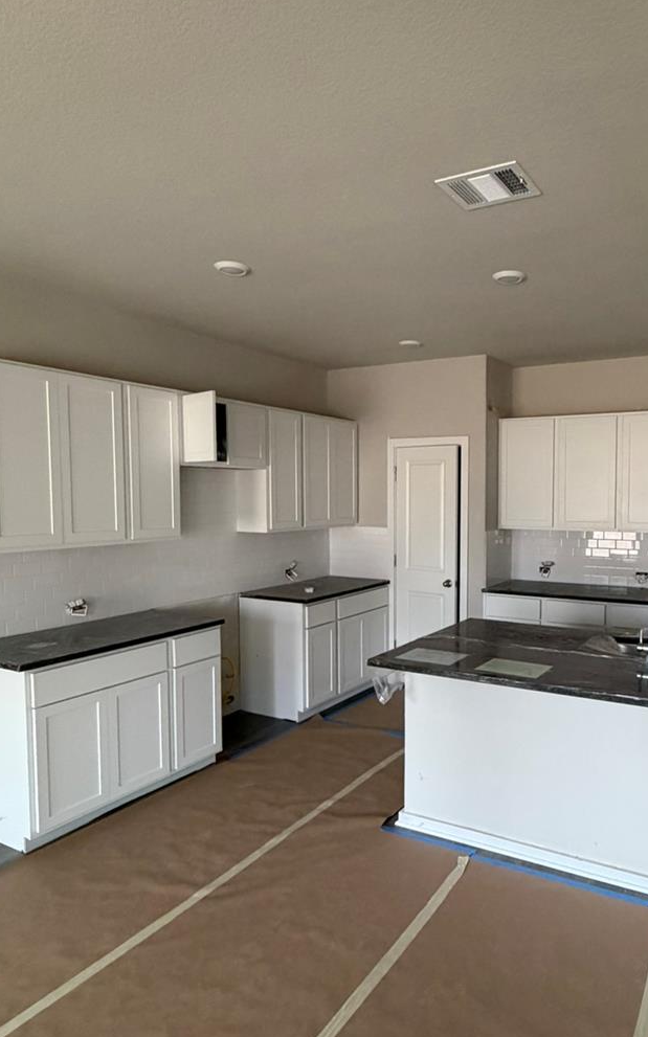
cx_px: 441
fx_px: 650
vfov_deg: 77.1
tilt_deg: -3.7
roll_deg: -0.1
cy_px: 540
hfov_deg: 51.8
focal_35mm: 23
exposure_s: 1/62
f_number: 2.2
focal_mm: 2.22
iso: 320
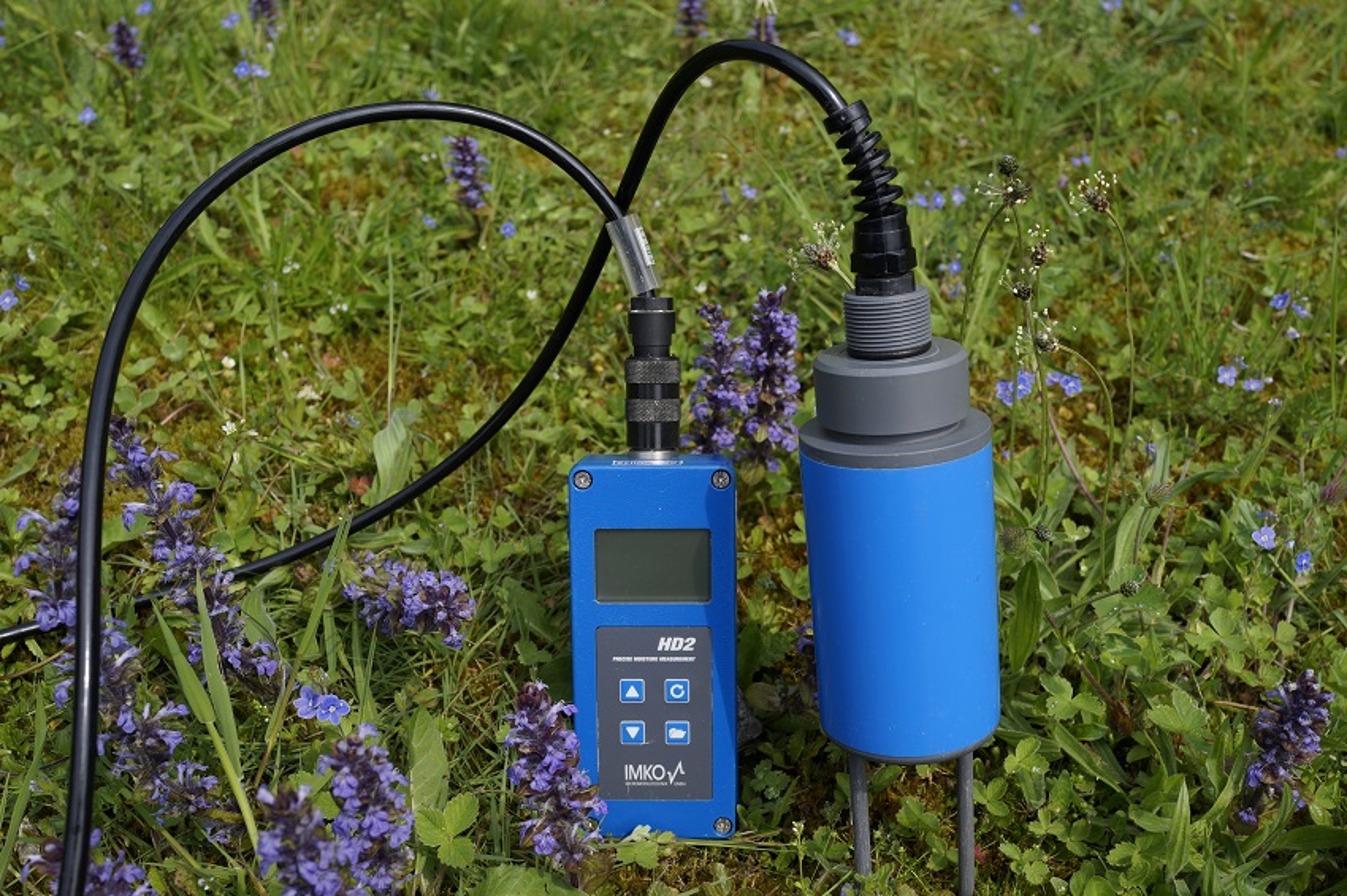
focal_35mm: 35
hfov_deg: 54.5
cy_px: 448
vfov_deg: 37.8
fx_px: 1309
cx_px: 674
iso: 160
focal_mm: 35
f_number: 9
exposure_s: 1/320
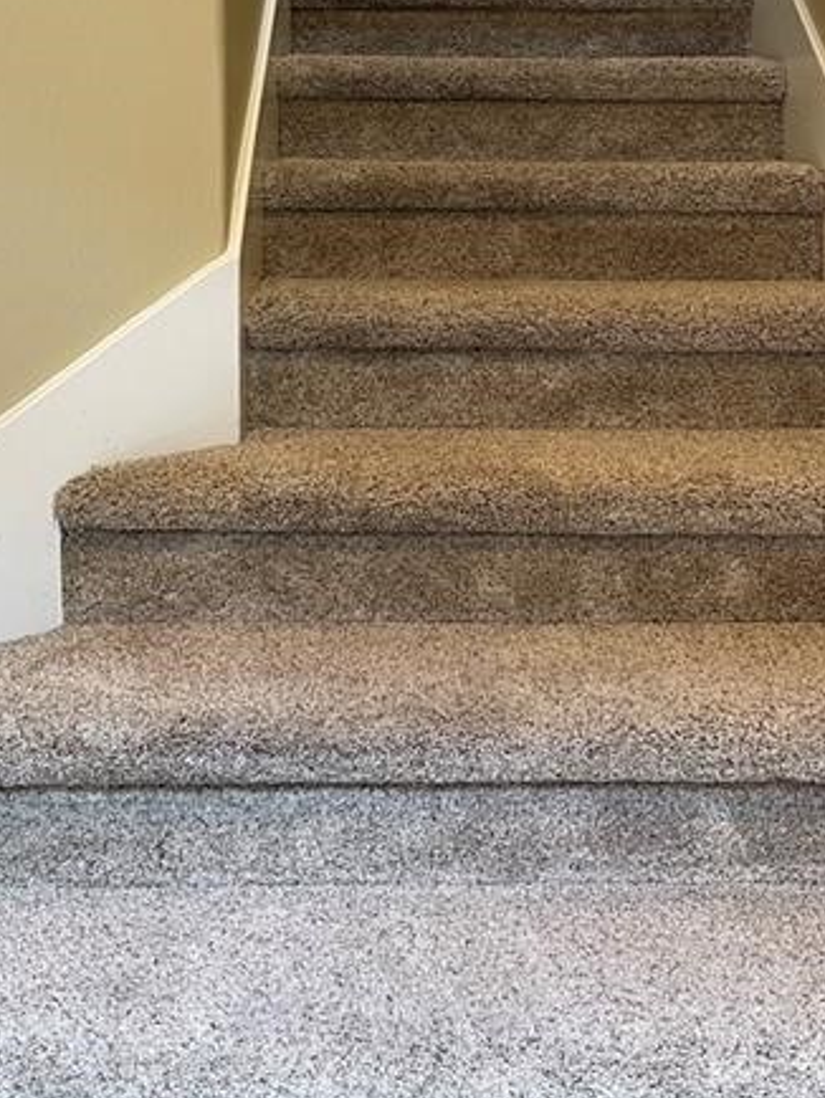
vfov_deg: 39.3
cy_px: 187
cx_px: 430
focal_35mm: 46
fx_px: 1460
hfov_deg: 31.5
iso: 200
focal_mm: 5.1
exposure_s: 1/60
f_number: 1.6
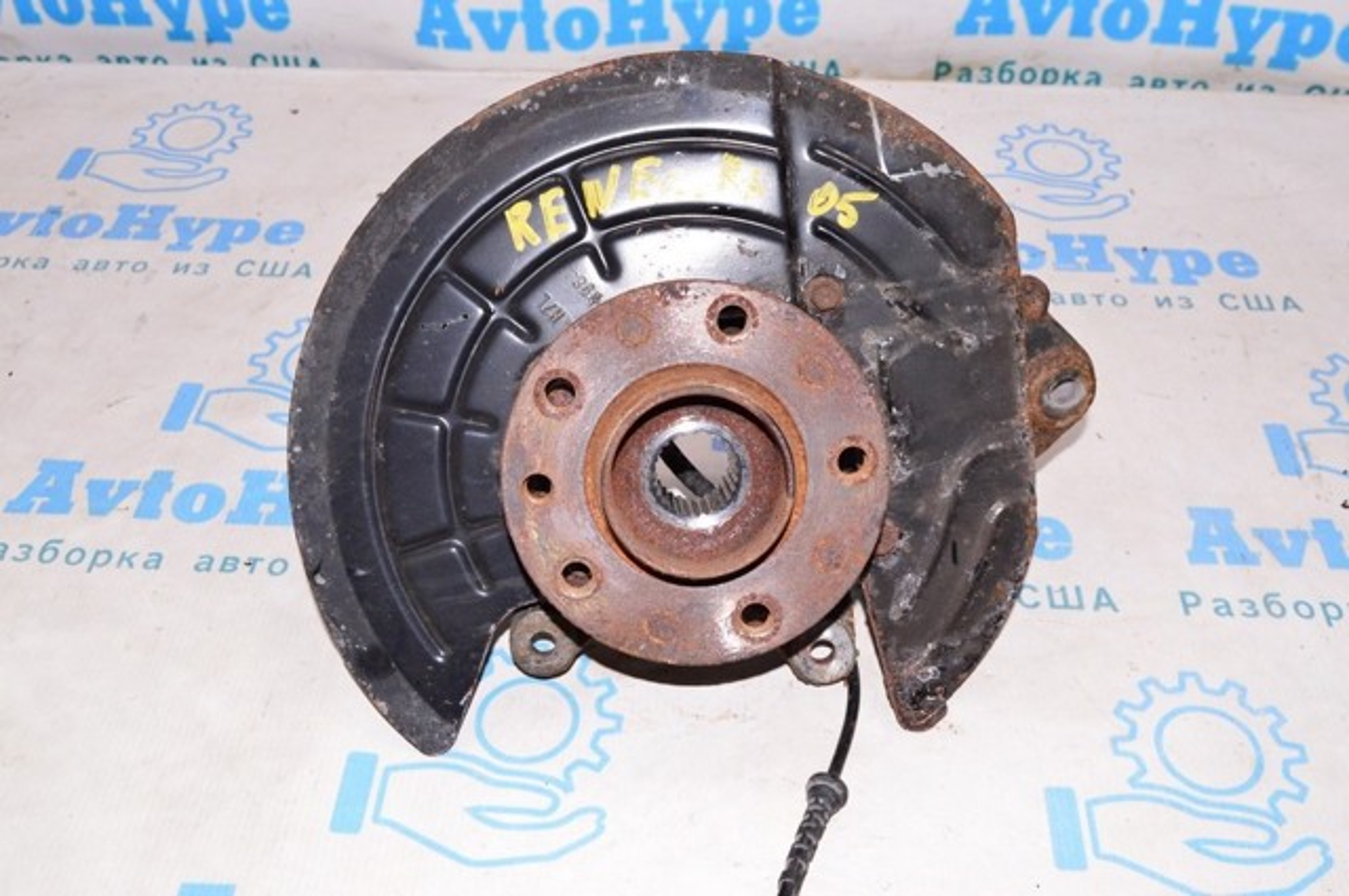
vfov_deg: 36.8
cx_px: 674
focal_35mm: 36
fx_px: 1347
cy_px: 448
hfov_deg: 53.2
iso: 1600
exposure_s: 1/160
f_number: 8
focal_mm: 24
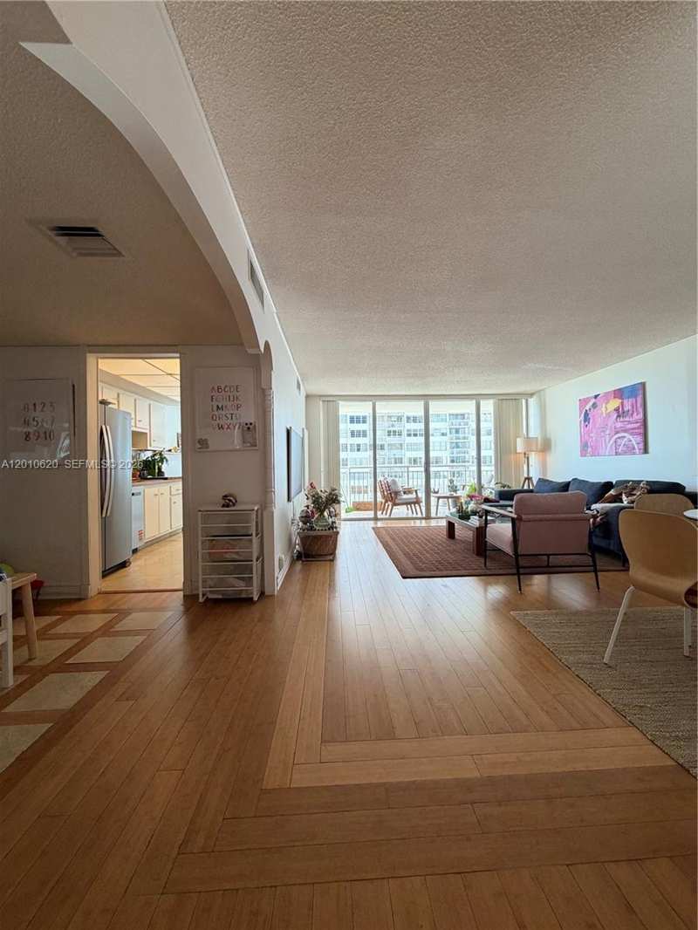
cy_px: 465
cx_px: 349
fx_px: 376
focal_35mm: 14
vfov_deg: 102.1
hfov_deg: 85.7
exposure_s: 1/120
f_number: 2.2
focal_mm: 2.22
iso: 160
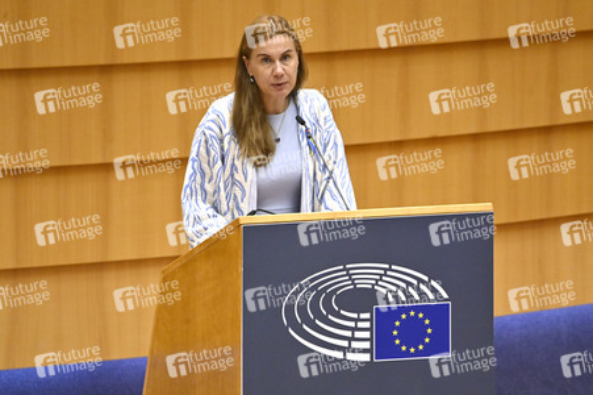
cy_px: 198
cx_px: 296
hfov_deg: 3.4
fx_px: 9876
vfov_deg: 2.3
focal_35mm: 600
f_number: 6.3
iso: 4000
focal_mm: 600
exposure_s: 1/500
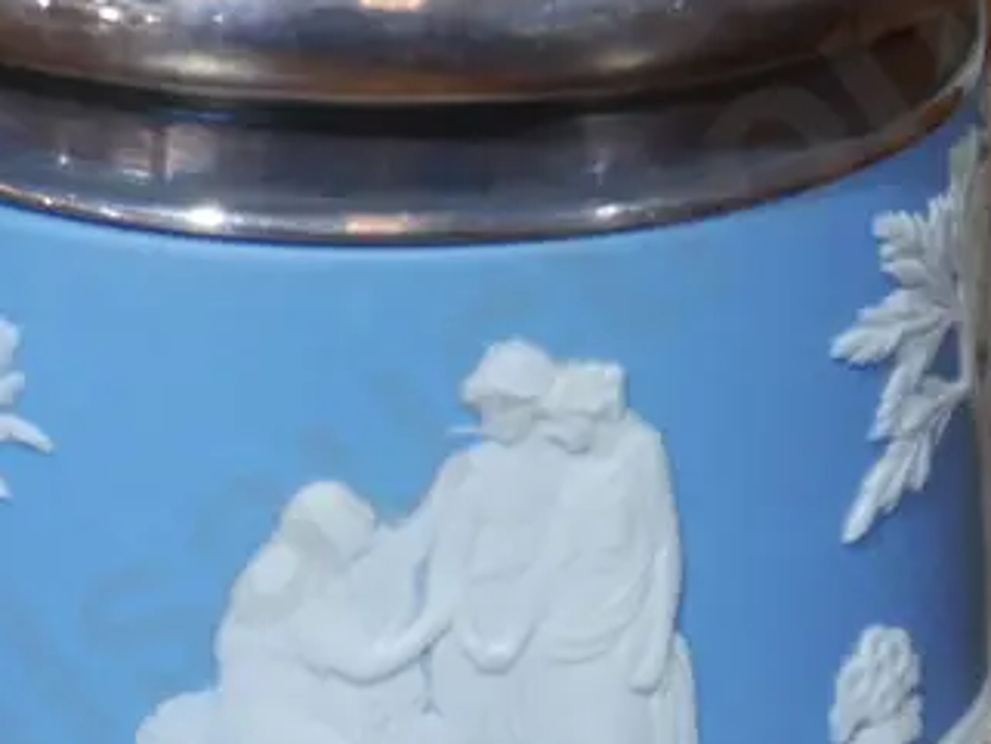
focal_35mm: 153
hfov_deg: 12.9
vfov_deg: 9.7
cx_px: 408
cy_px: 434
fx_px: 4382
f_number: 5.2
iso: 800
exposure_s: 1/60
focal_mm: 24
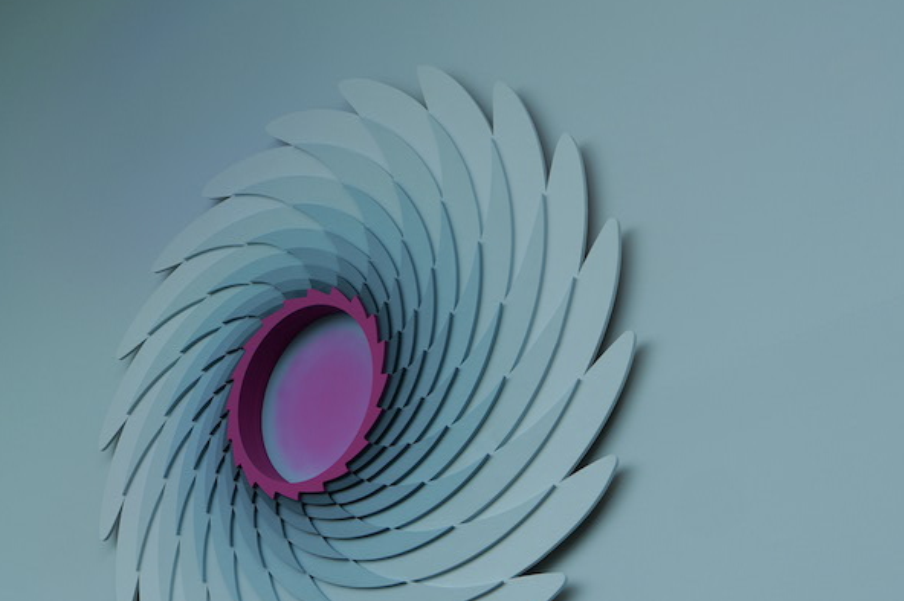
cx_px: 2
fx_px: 1782
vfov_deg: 19.1
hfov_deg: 26.9
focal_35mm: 71
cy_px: 355
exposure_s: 1/200
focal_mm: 35
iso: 100
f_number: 3.5
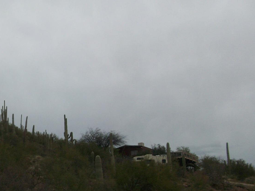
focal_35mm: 63
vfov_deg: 23.3
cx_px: 28
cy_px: 110
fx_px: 464
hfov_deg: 29.5
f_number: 5.5
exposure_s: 1/731
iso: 64
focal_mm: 5.7
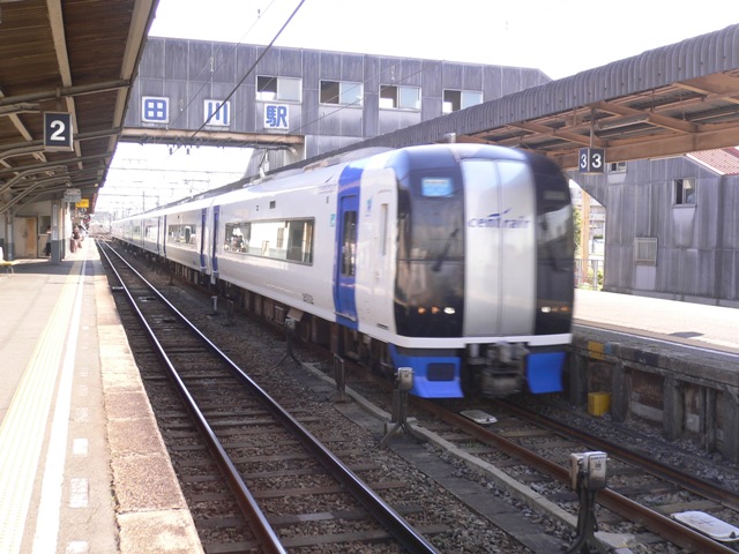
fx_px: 875
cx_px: 370
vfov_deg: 35.1
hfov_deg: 45.8
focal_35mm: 41
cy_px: 277
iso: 80
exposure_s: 1/160
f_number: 3.1
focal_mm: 6.8
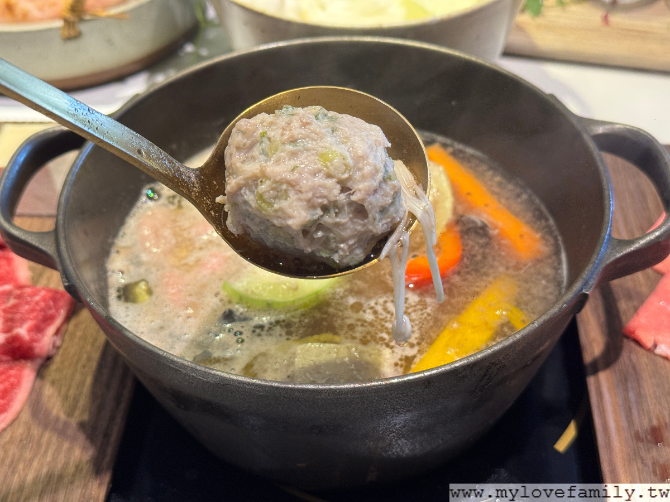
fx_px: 929
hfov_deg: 39.7
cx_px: 335
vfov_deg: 30.3
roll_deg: +2.9
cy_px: 251
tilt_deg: -43.3
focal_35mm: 48
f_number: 1.78
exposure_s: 1/60
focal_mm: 6.76
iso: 200
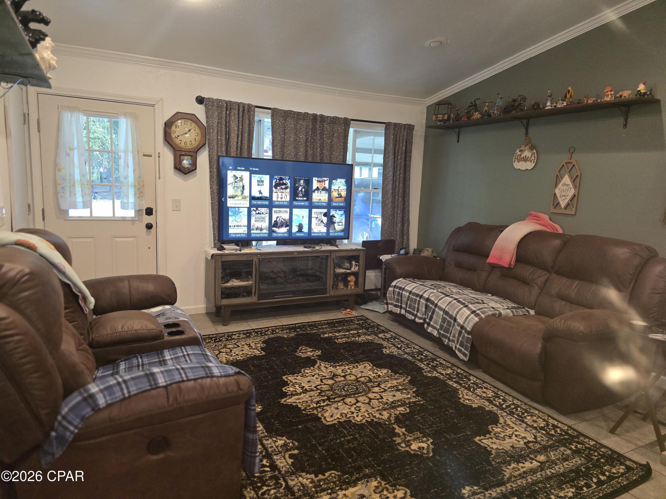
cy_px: 250
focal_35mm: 23
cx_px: 333
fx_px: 443
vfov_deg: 58.9
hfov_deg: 73.9
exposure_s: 1/120
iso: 800
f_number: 1.7
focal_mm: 6.3
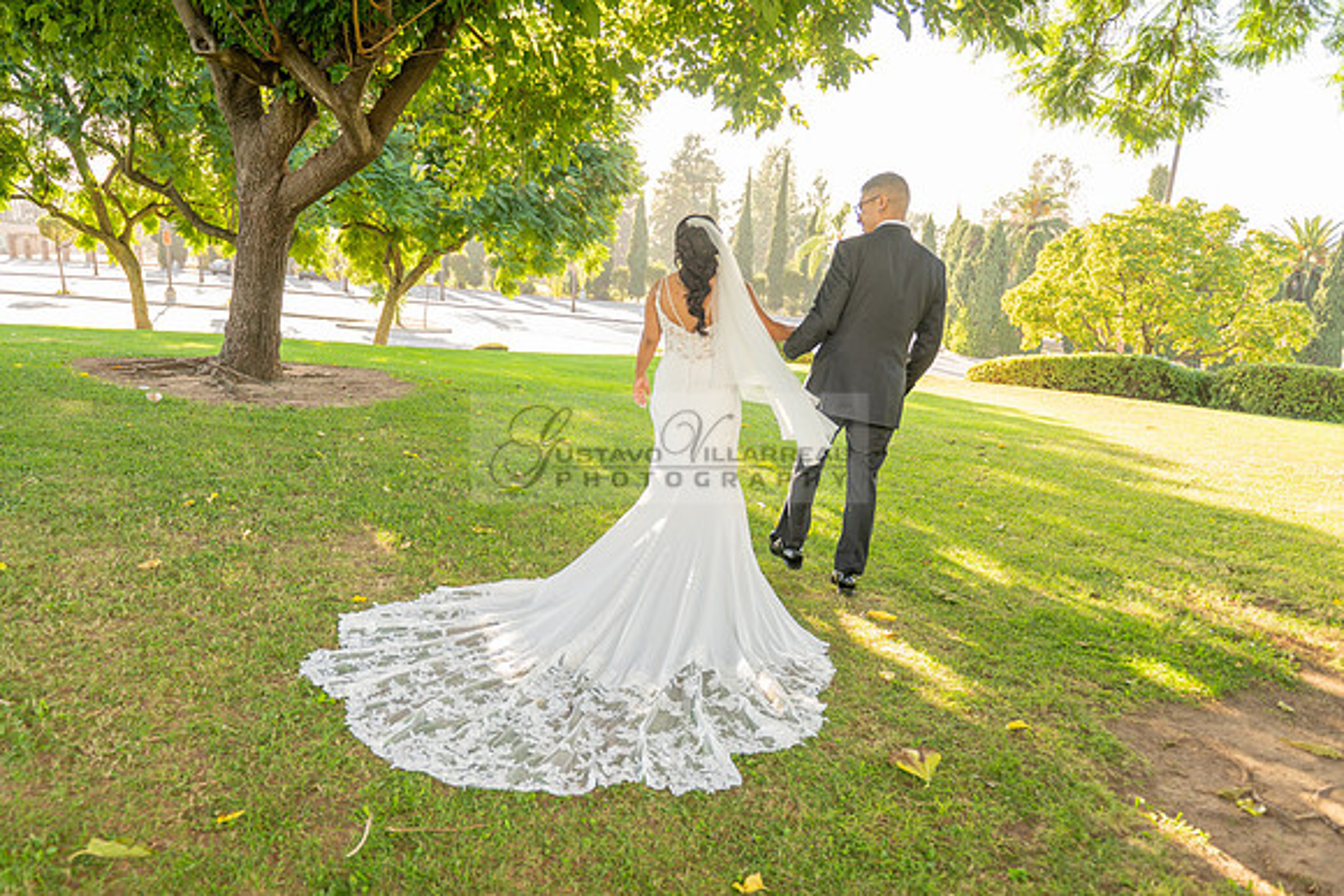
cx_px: 581
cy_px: 511
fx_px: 1022
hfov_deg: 66.4
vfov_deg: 47.3
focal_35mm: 27
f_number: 3.5
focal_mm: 24
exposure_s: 1/200
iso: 200
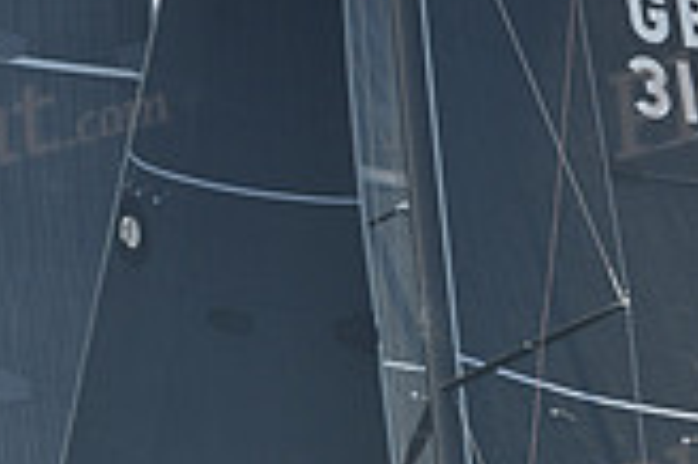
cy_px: 722
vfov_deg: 1.9
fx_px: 13694
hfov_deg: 2.9
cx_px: 392
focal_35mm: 707
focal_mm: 200
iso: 280
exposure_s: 1/800
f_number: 7.1
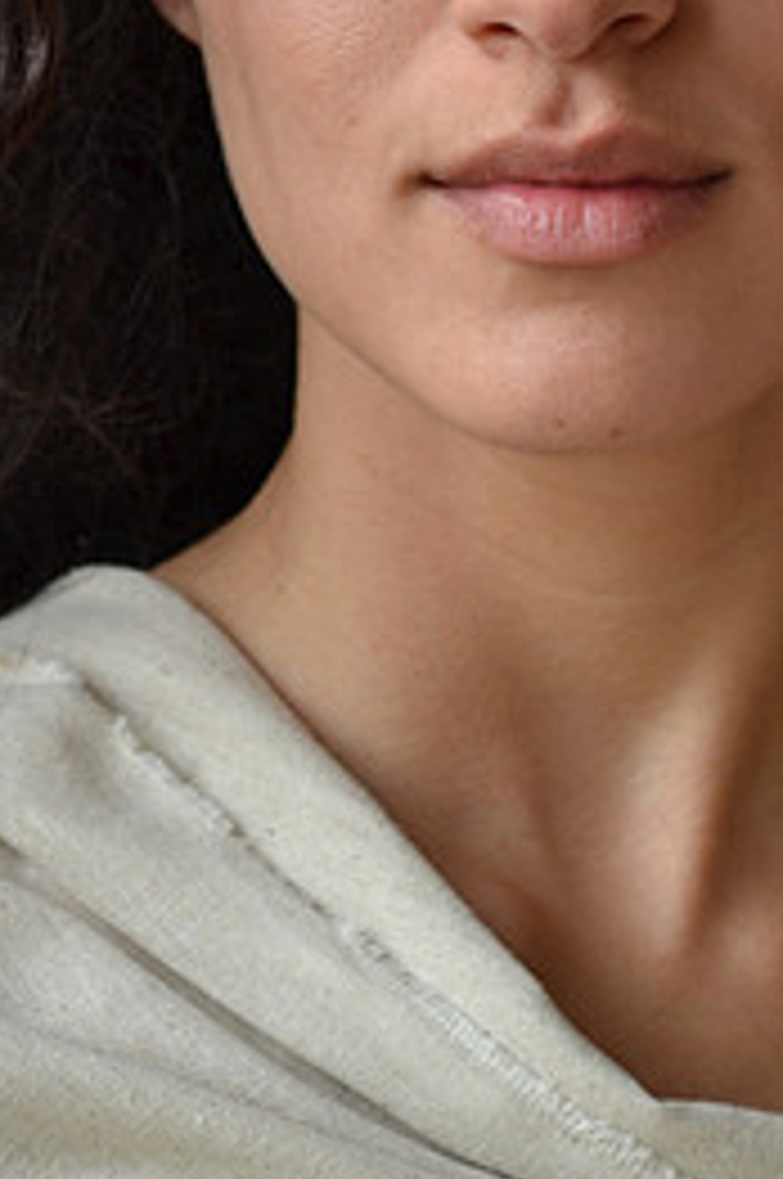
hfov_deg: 7.9
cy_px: 356
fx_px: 5659
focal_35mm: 173
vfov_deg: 11.9
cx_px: 637
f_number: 5.6
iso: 400
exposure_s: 1/50
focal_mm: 52
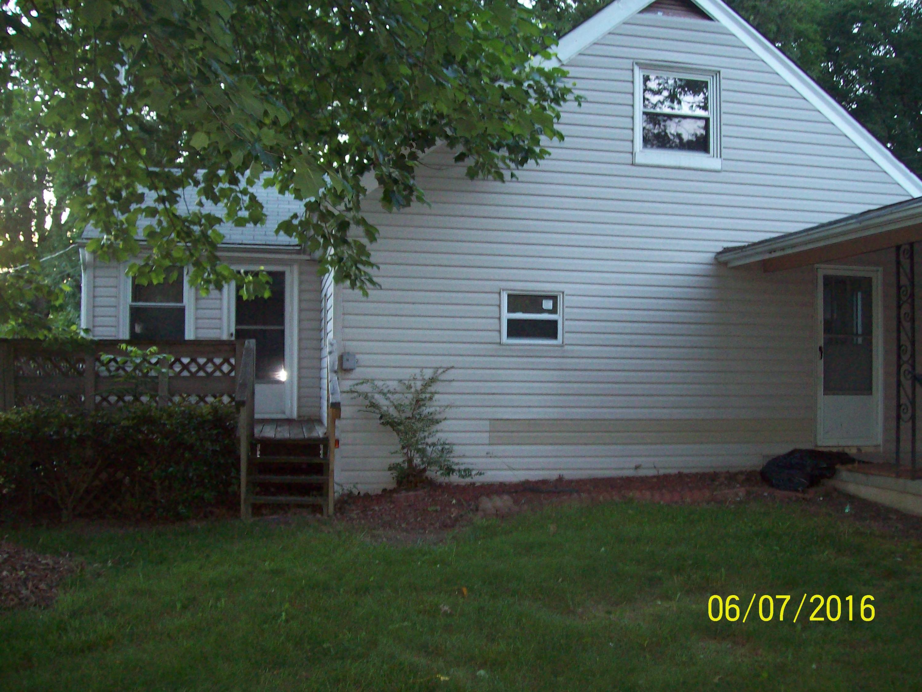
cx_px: 461
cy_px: 346
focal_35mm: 36
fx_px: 959
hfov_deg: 51.4
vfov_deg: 39.7
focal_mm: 6
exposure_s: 1/64
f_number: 2.7
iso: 200
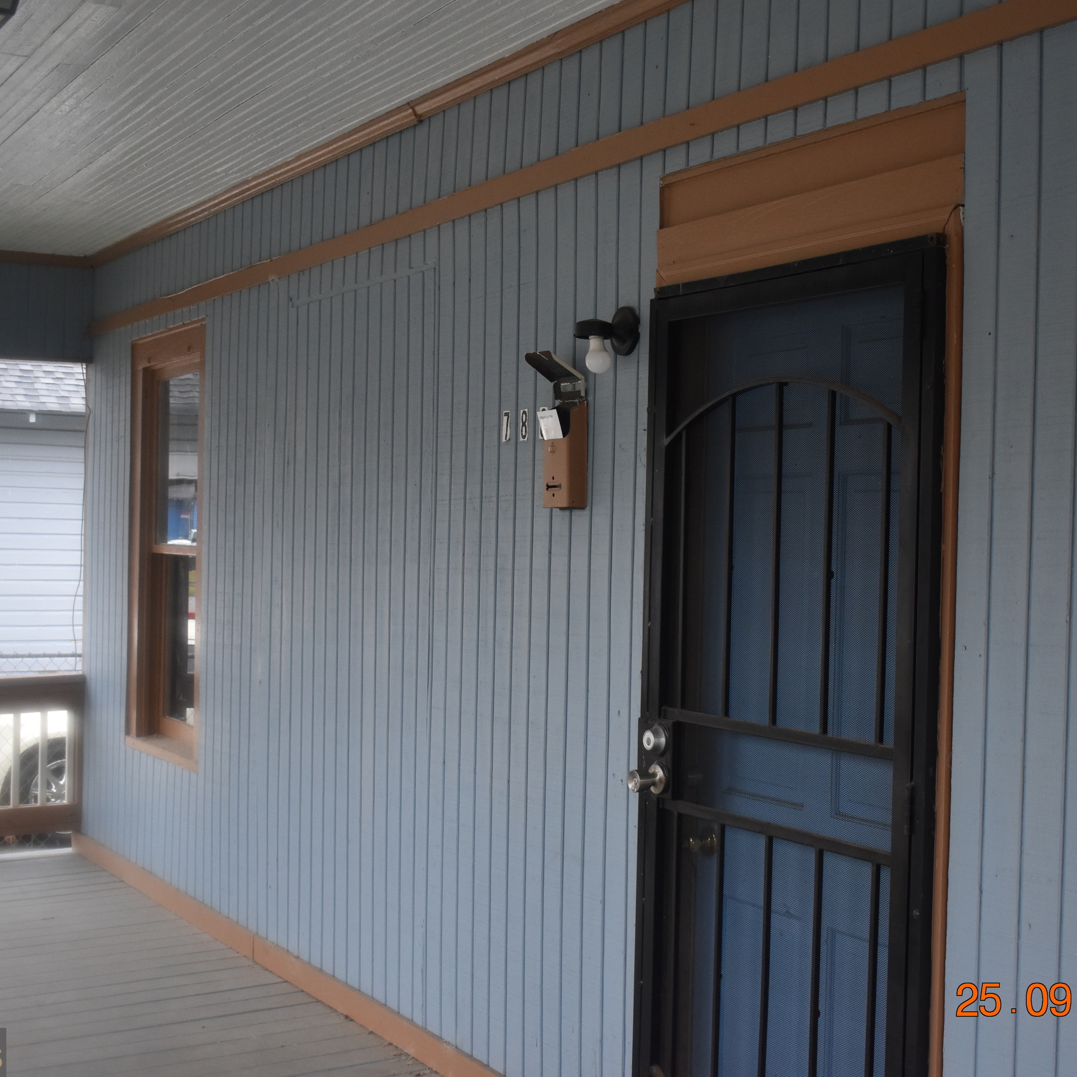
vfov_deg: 34.0
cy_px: 540
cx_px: 657
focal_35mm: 50
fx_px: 1760
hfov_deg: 33.9
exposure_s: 1/125
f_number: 4
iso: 1000
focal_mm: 26
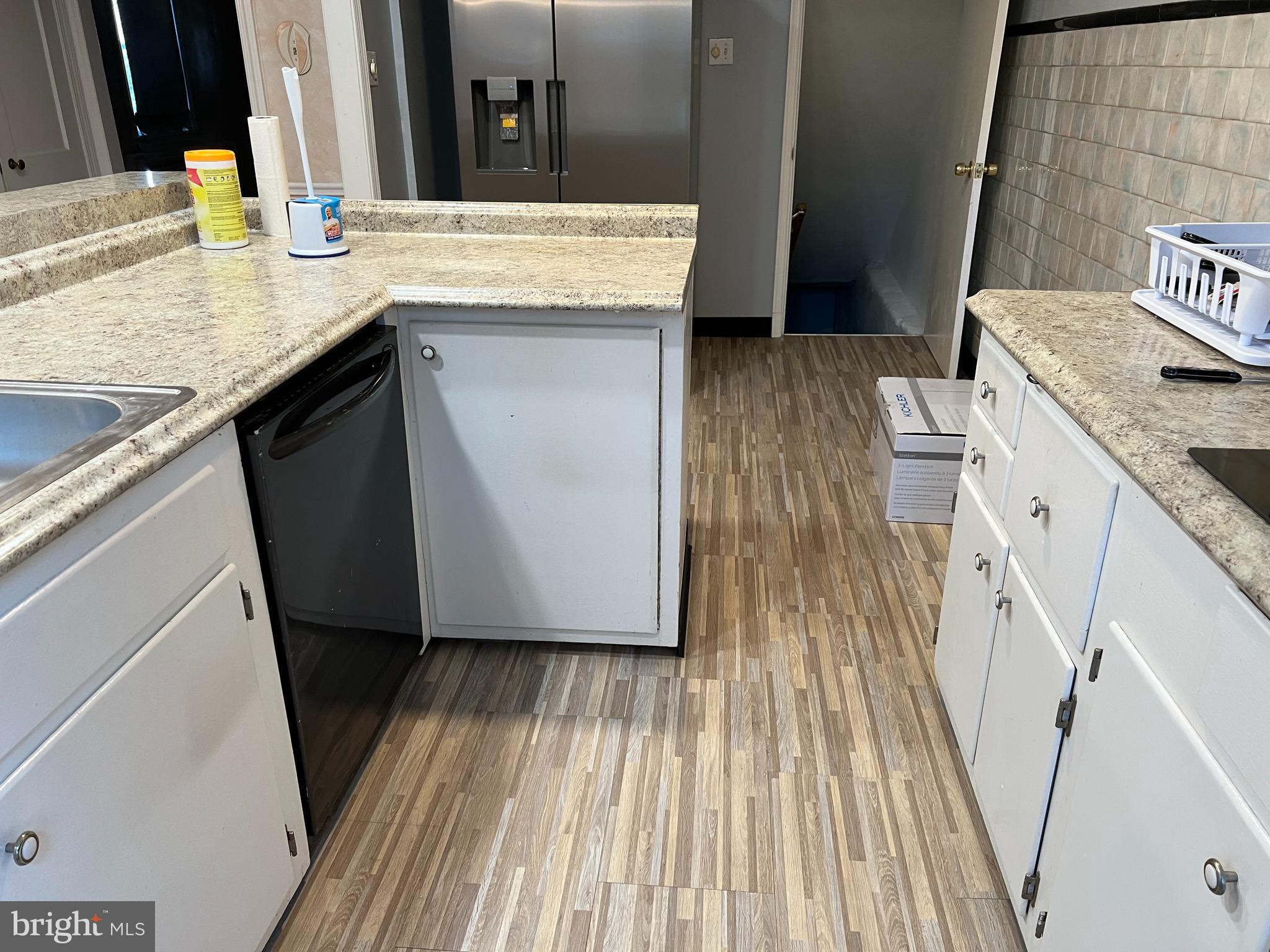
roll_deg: +0.2
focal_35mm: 26
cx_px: 635
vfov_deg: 53.1
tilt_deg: -23.6
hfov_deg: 67.3
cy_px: 476
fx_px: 954
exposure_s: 1/60
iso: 100
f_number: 1.5
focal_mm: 5.7
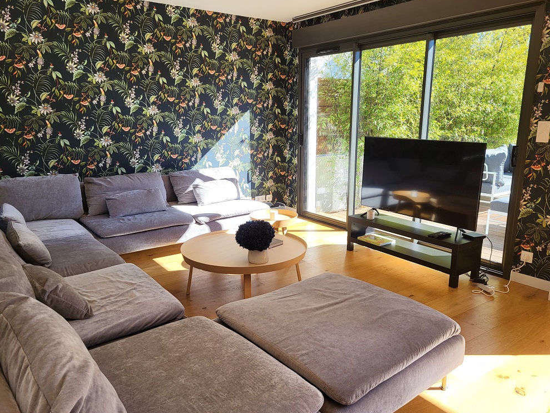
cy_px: 206
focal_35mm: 27
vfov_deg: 51.4
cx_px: 276
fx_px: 429
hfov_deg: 65.3
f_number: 1.8
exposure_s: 1/496
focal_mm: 5.4
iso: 40
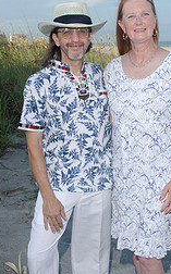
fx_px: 448
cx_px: 103
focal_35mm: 60
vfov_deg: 34.0
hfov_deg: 21.6
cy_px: 139
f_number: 8
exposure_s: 1/250
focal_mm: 22
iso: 100
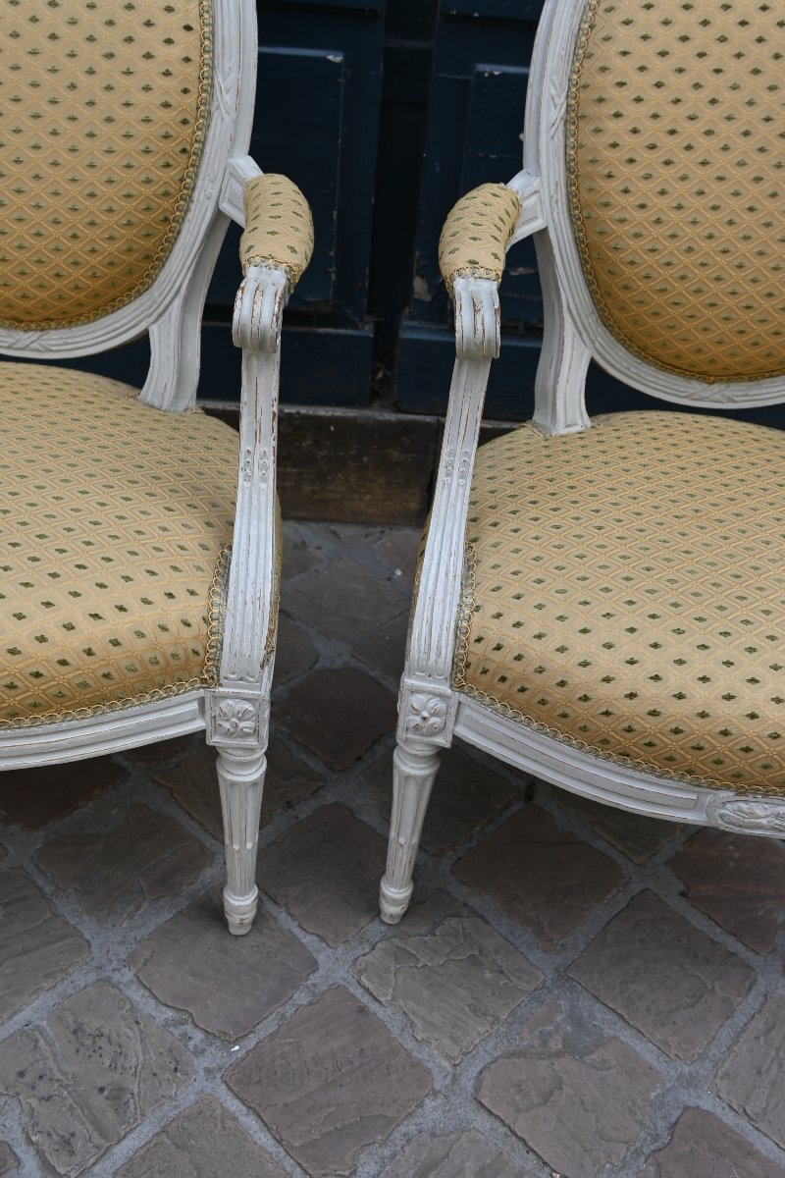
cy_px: 589
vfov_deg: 56.1
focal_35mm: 34
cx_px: 392
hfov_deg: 39.1
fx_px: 1104
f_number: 5.6
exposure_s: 1/125
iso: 100
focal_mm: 22.5
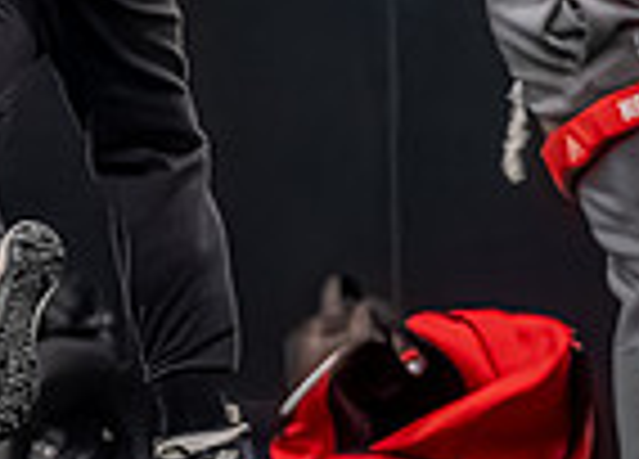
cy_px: -245
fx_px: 31002
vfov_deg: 0.8
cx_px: -51
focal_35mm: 1705
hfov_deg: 1.2
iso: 6400
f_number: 2.8
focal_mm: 170
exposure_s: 1/1000
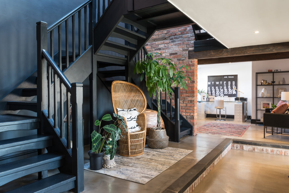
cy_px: 96
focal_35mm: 26
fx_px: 209
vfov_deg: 49.6
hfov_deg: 69.4
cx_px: 144
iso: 100
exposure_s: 1/2
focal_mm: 26
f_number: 5
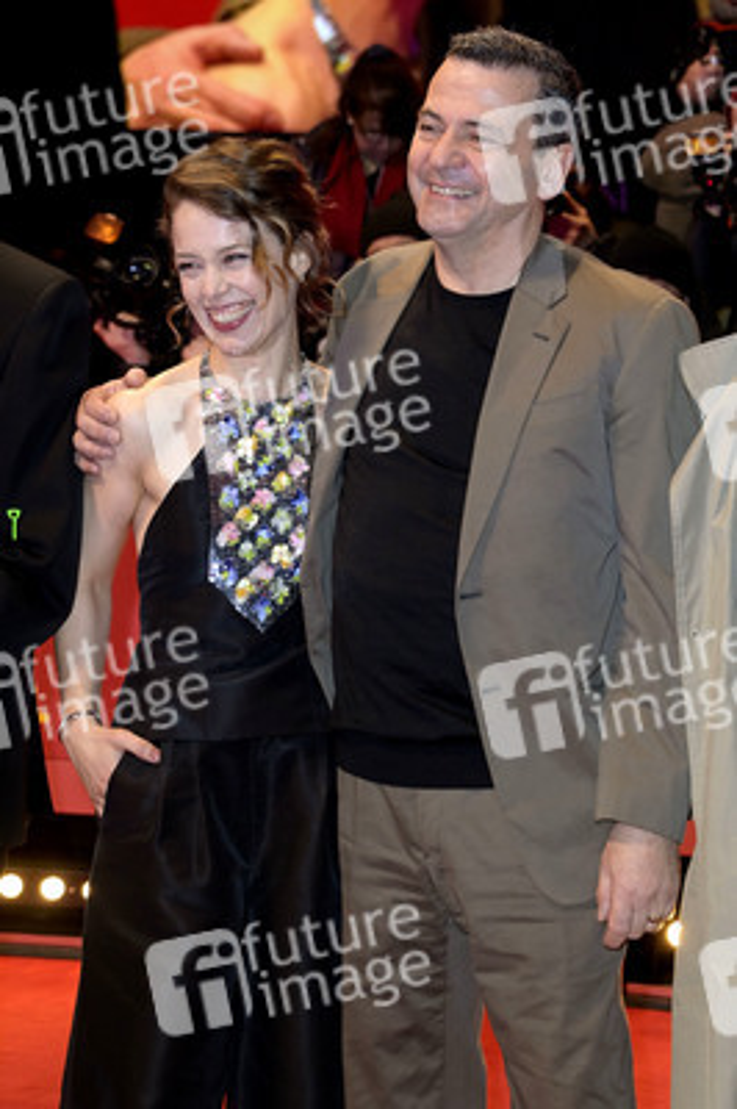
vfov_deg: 24.8
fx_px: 2522
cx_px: 368
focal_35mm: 82
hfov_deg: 16.6
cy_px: 554
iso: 1600
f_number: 5.6
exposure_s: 1/250
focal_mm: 82
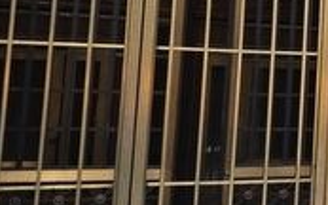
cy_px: -21
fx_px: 1010
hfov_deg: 15.5
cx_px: 616
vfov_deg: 11.4
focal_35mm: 113
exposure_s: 1/120
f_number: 1.8
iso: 80
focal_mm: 5.4
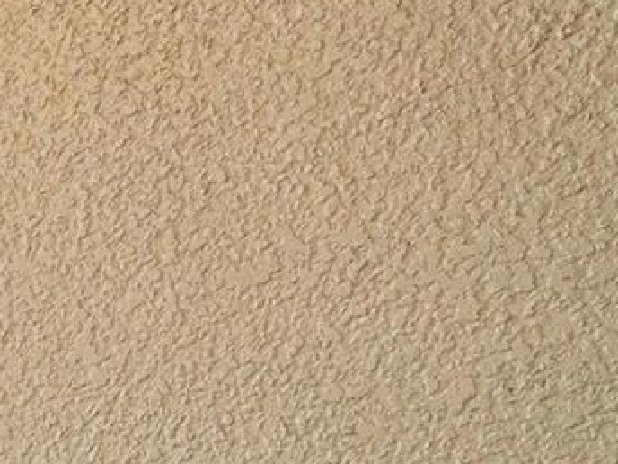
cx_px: -618
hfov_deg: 18.6
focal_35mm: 67
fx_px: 1196
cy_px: 565
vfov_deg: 20.4
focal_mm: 10
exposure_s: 1/30
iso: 400
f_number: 8
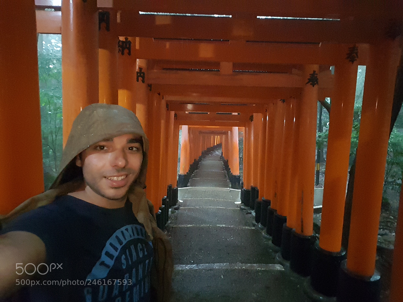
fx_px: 244
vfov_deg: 63.4
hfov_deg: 79.0
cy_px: 151
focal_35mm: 21
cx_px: 202
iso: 800
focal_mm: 2.1
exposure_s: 1/12
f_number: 1.7
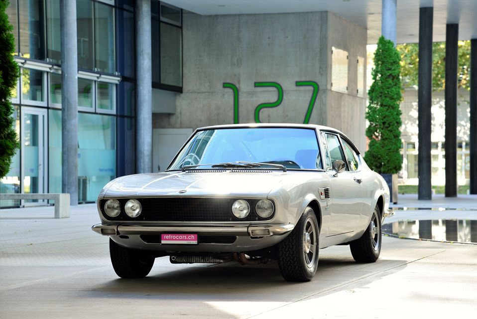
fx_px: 1392
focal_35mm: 105
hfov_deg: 19.4
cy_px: 160
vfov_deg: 13.1
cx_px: 238
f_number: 7.1
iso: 400
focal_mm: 105
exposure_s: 1/80
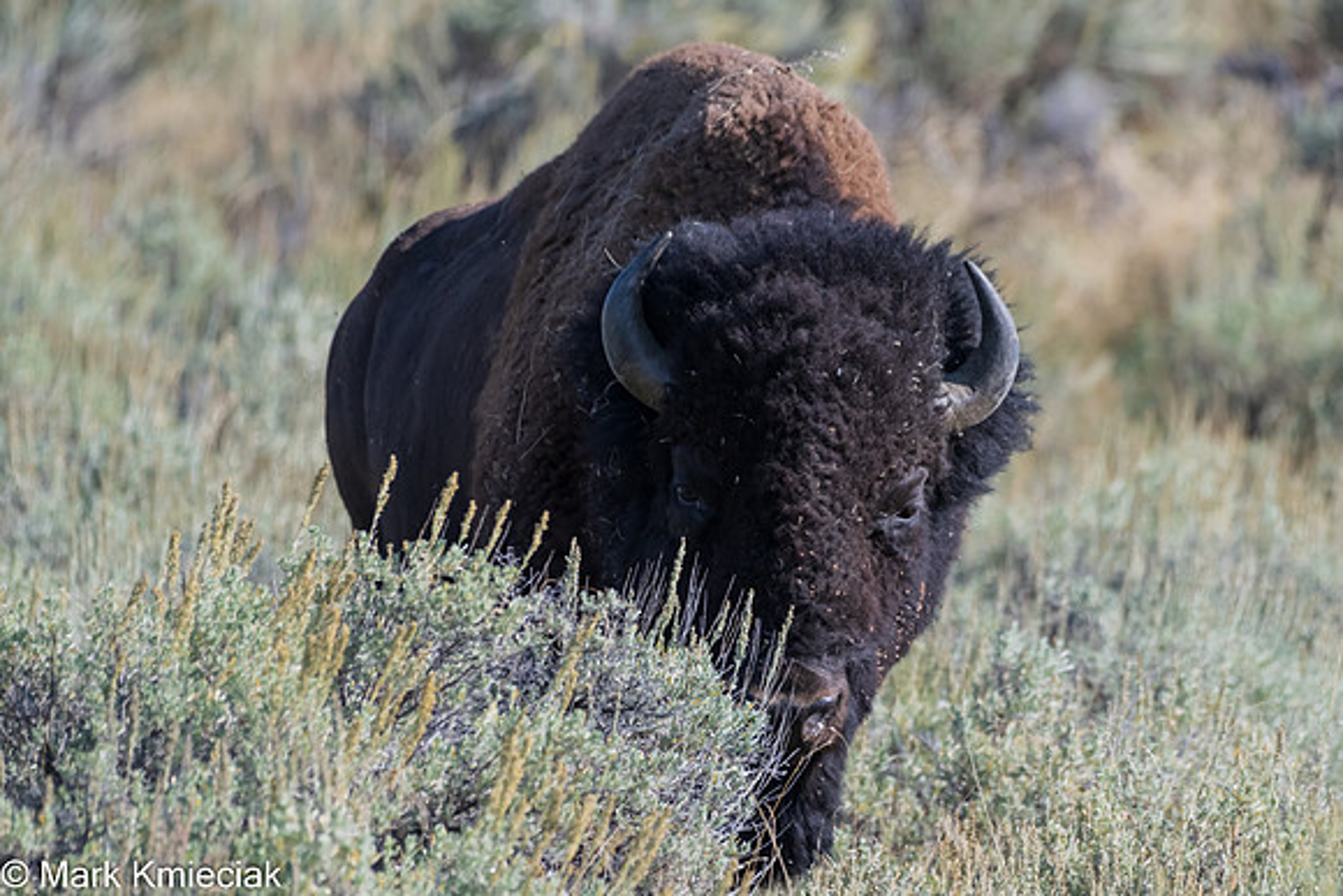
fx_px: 22971
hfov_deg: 3.3
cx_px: 827
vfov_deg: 2.2
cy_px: 552
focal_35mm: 616
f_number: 7.1
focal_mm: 500
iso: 1250
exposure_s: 1/2000
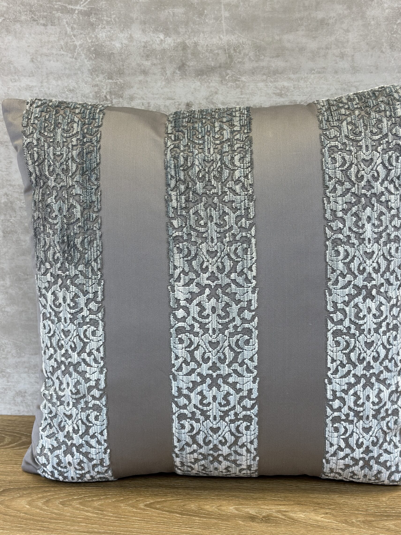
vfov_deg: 35.5
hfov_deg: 27.0
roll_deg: +0.4
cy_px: 289
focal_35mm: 54
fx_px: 834
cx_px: 218
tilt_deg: -16.6
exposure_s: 1/120
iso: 64
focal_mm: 6.86
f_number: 1.78
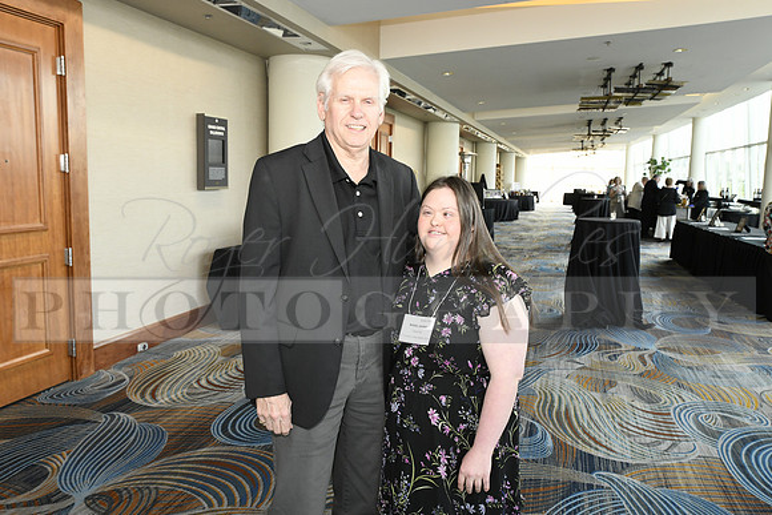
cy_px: 258
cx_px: 386
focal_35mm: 31
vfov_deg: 42.3
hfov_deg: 60.3
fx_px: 665
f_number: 8
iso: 1600
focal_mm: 31
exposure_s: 1/160
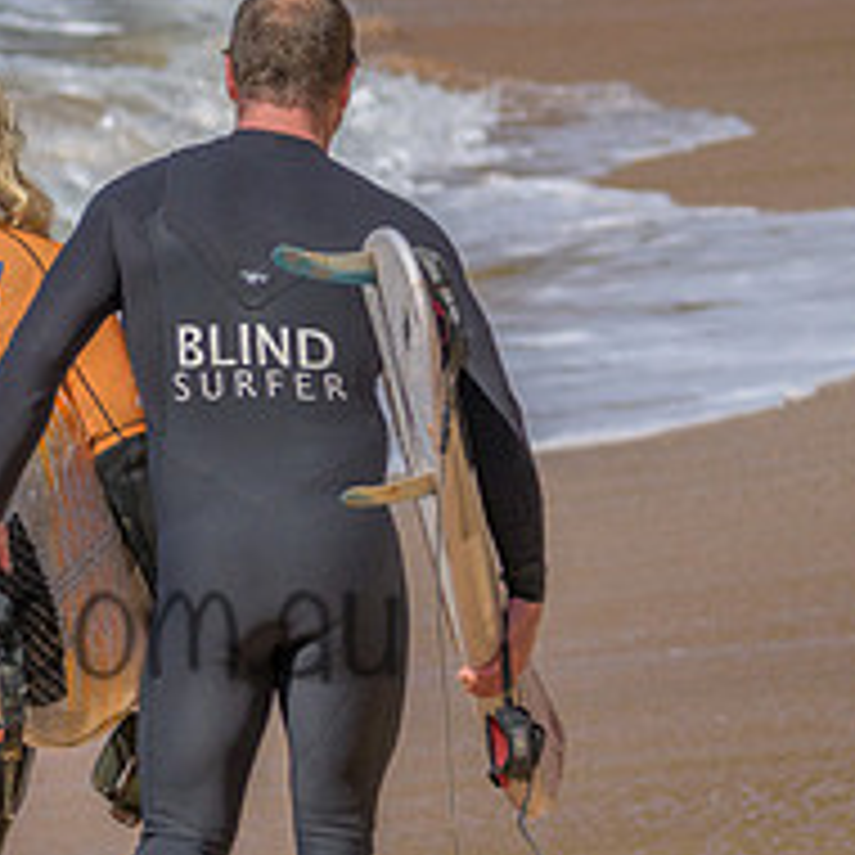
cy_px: 574
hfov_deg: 2.6
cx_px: -76
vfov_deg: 2.6
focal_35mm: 673
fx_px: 18807
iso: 1100
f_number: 9.5
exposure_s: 1/1600
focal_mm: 260
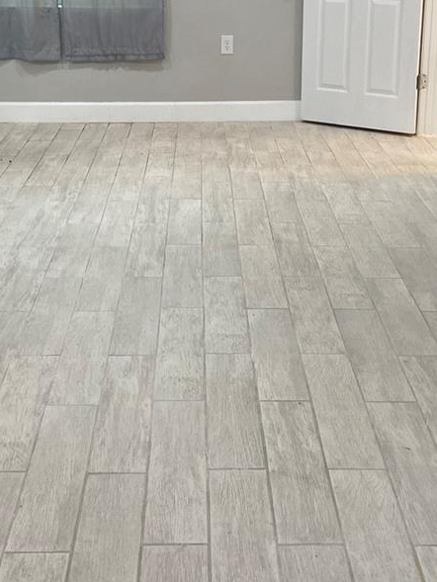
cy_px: 148
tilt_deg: -14.2
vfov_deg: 35.4
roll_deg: +0.7
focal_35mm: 53
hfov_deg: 27.5
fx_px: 892
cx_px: 180
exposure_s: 1/120
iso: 125
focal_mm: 4.25
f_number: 1.8
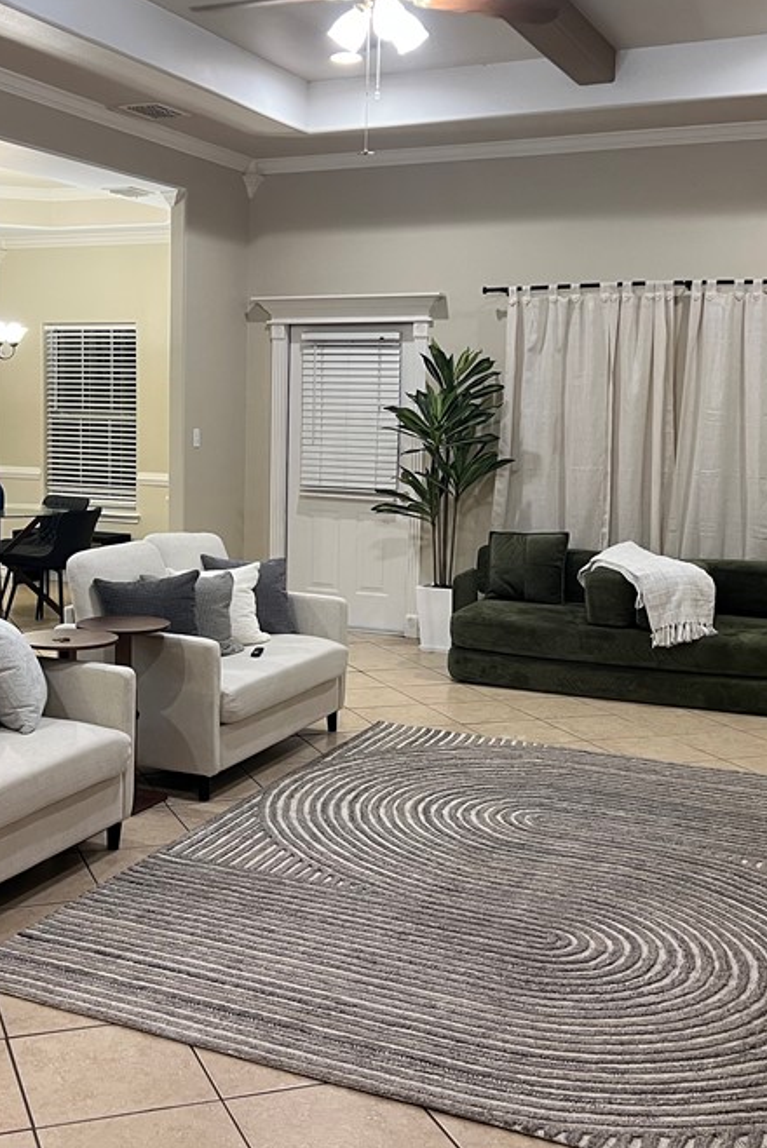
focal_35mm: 42
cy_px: 510
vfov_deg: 46.3
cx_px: 258
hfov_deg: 31.7
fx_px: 1341
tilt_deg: -5.6
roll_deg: -0.5
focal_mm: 5.7
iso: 160
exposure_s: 1/60
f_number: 1.5
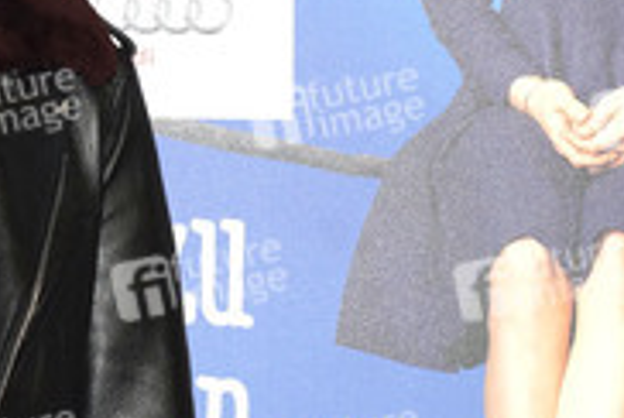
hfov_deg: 7.9
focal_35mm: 259
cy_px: 24
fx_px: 4497
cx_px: -99
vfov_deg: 5.3
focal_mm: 50
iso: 320
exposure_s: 1/125
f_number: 7.1
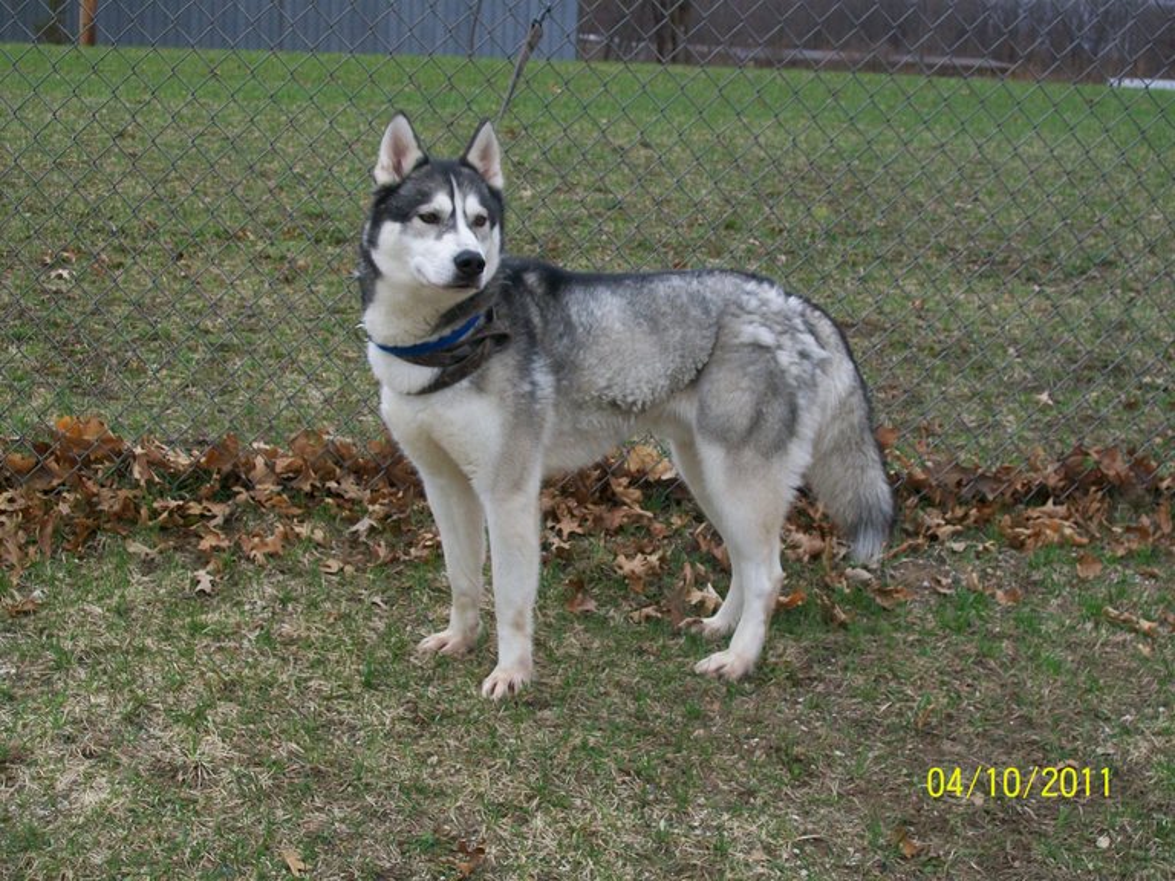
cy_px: 440
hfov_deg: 34.3
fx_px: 1901
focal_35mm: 56
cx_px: 588
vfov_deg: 26.1
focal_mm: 9.4
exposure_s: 1/250
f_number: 3.3
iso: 64
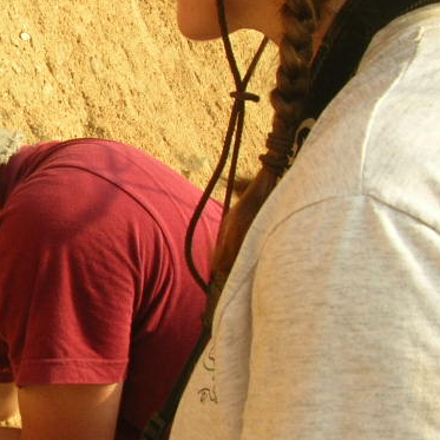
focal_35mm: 85
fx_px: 1222
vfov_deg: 20.3
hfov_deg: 18.9
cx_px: -130
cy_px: 146
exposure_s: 1/110
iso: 50
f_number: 5.6
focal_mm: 5.8
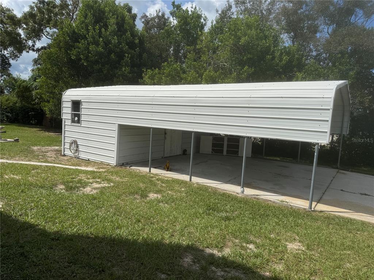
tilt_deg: -6.1
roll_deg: -3.4
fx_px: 259
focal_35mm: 24
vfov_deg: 56.8
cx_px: 187
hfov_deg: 71.6
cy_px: 140
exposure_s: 1/7937
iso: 80
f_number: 1.78
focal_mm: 6.76
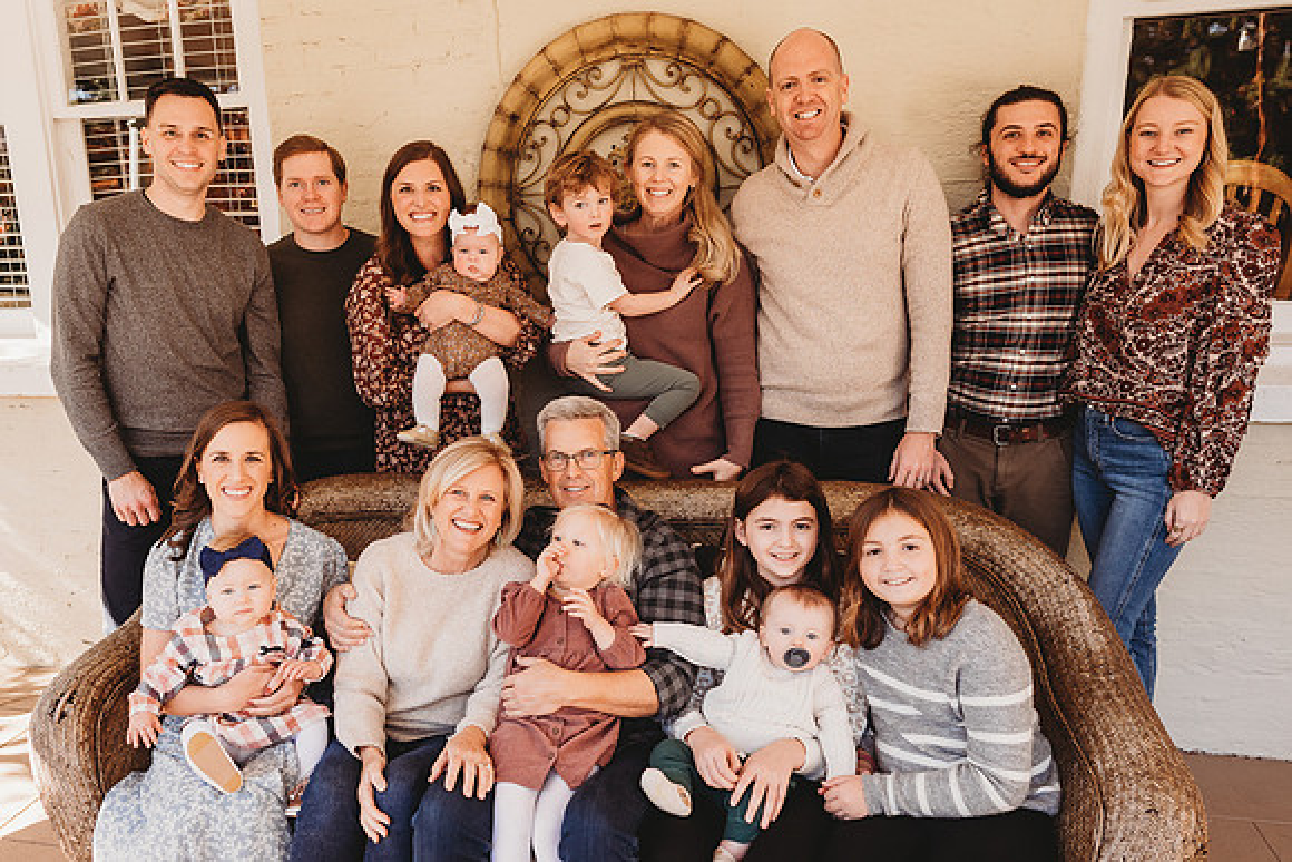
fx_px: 972
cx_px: 569
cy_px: 473
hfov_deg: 67.0
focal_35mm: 27
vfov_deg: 47.8
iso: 250
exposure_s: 1/200
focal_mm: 24
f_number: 4.5
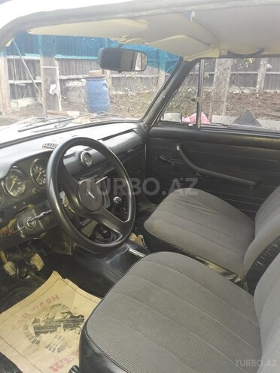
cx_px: 140
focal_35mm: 28
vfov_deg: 63.4
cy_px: 186
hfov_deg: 49.7
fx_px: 302
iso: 160
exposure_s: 1/20
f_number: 1.9
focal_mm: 3.7
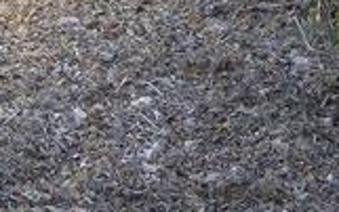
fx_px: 962
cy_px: -13
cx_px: 118
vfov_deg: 12.4
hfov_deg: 19.9
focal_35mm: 104
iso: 100
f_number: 2.8
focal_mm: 6
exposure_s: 1/173
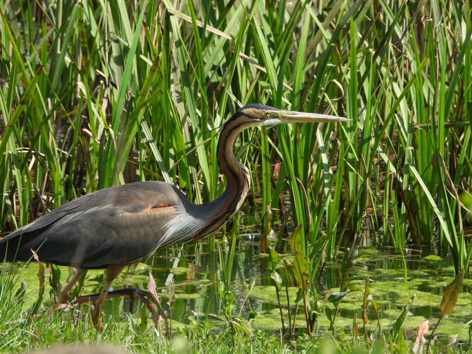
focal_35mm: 533
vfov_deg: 2.8
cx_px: 236
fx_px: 7269
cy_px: 177
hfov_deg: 3.7
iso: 100
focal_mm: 95.8
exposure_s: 1/400
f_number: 5
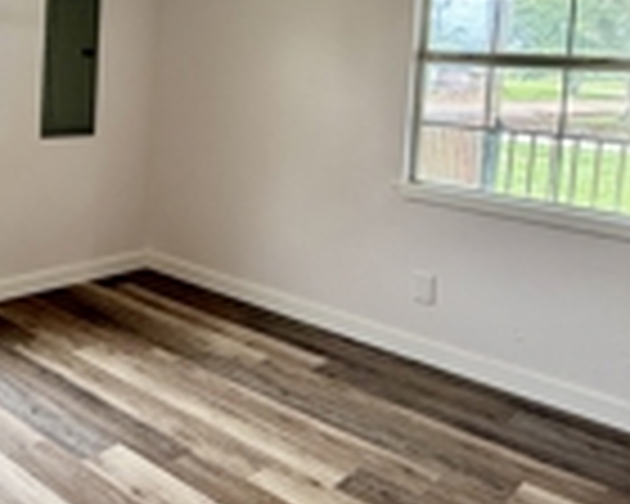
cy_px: 81
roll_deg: -3.0
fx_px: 727
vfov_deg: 36.5
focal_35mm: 39
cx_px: 63
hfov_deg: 42.9
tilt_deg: -2.2
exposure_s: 1/99
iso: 80
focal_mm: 2.22
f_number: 2.2
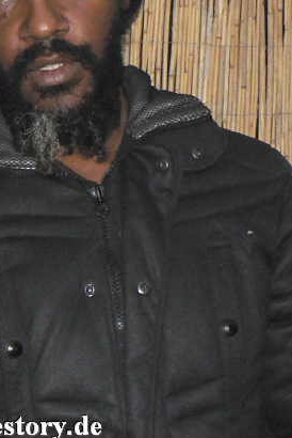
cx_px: 69
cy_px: 135
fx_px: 619
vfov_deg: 38.3
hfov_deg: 26.2
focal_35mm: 51
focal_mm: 6
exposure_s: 1/60
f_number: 2.8
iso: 400
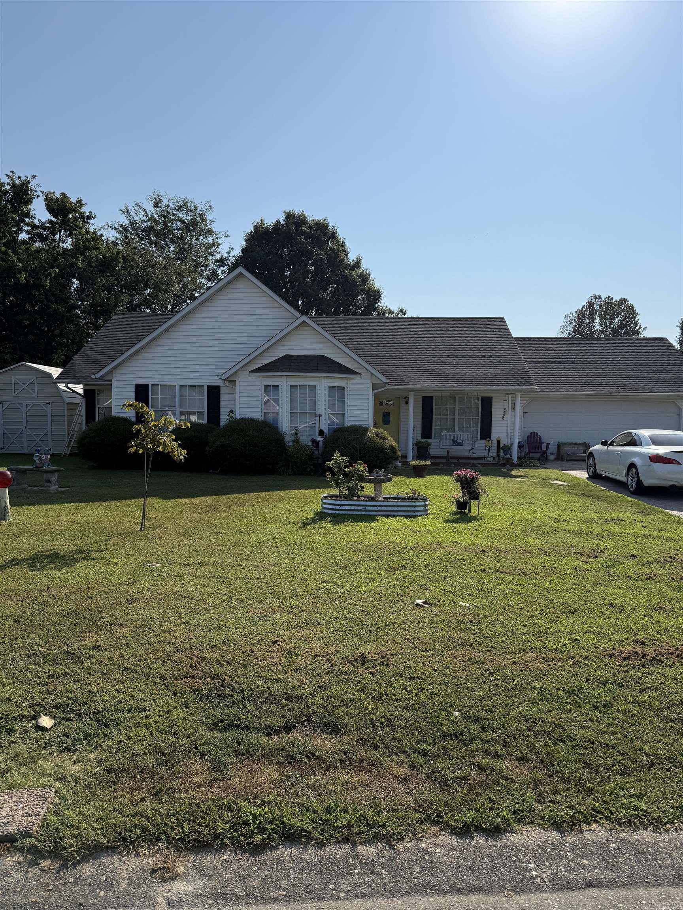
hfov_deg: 56.8
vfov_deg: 71.6
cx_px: 342
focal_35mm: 24
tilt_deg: -3.3
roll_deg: -1.7
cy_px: 455
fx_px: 631
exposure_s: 1/10309
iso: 80
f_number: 1.78
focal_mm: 6.76
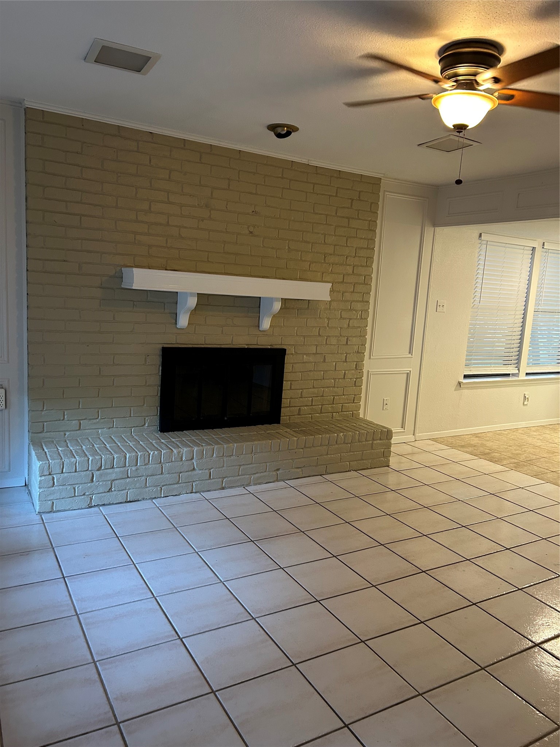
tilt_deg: -9.5
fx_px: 561
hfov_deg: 53.1
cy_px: 374
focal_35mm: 26
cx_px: 280
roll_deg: -4.3
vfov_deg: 67.3
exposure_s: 1/60
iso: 250
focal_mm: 5.7
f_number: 1.5
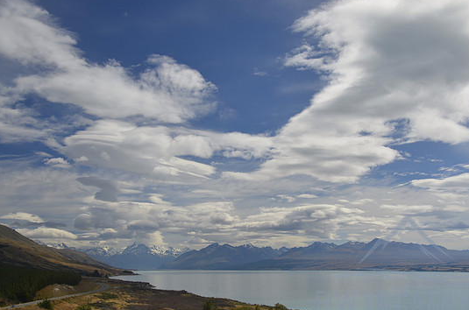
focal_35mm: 39
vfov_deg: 34.0
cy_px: 164
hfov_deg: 49.6
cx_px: 252
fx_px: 507
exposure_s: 1/250
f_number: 8
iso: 110
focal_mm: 24
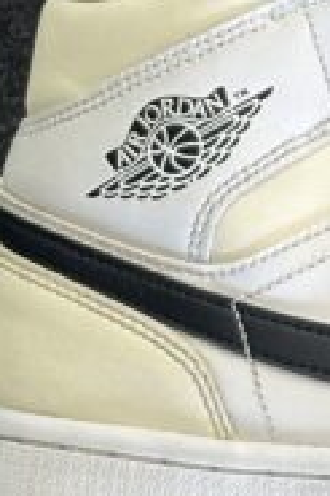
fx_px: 2975
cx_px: 582
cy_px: -98
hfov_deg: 6.2
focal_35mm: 216
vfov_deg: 9.4
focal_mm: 6.86
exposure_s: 1/50
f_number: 1.78
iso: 100
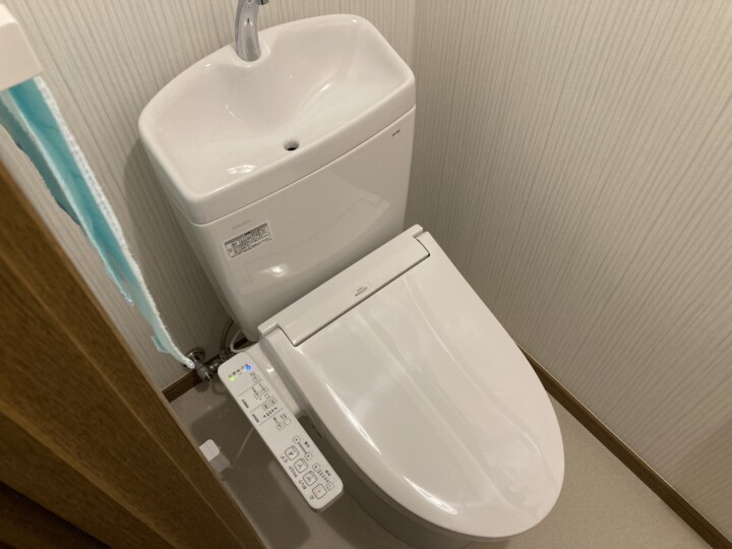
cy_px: 274
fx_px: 592
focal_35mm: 28
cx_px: 366
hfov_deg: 63.4
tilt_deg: -54.4
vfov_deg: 49.7
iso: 160
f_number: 1.8
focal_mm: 3.99
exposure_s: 1/50
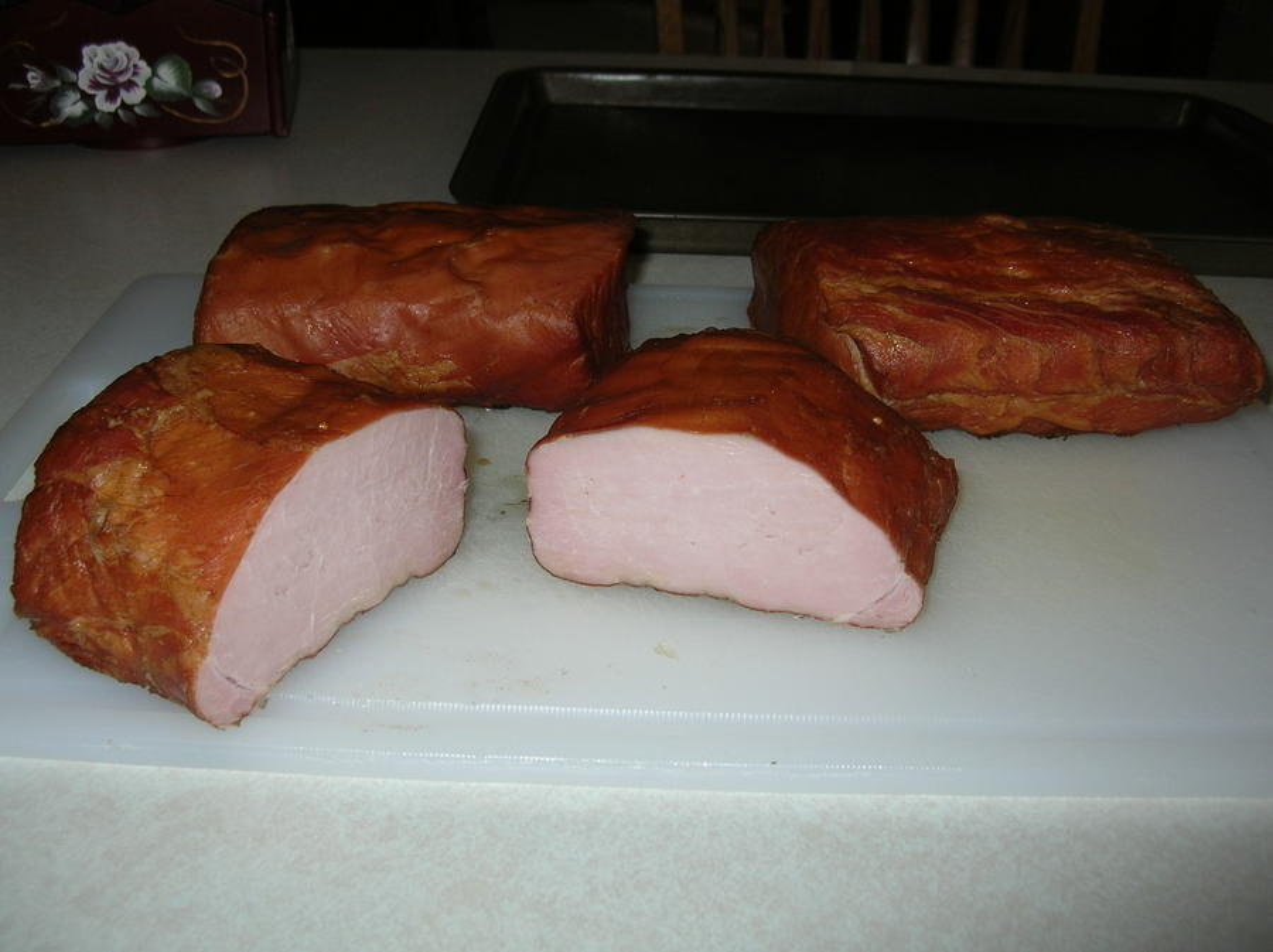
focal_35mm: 36
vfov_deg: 39.6
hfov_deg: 51.4
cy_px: 476
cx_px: 636
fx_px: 1322
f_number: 2.7
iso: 50
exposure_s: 1/60.1
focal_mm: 6
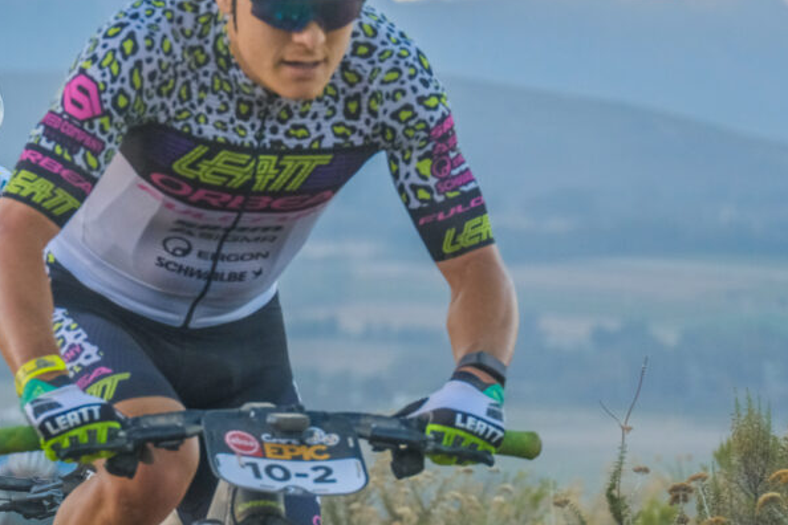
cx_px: 143
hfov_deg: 6.6
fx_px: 6829
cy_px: 373
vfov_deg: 4.4
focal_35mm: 312
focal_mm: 120.6
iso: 1600
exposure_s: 1/500
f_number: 5.8
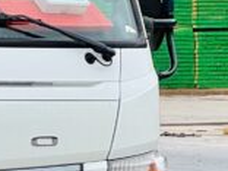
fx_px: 3326
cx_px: -462
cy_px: -3
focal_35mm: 505
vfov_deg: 2.9
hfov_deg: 3.8
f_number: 2.8
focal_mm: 9
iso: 25
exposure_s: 1/356
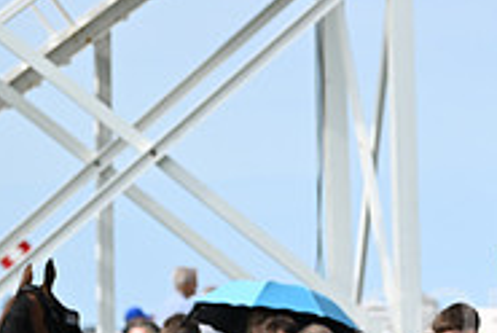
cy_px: 485
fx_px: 5849
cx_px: 707
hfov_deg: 4.8
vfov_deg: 3.3
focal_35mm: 423
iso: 500
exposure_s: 1/2000
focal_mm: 135
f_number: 5
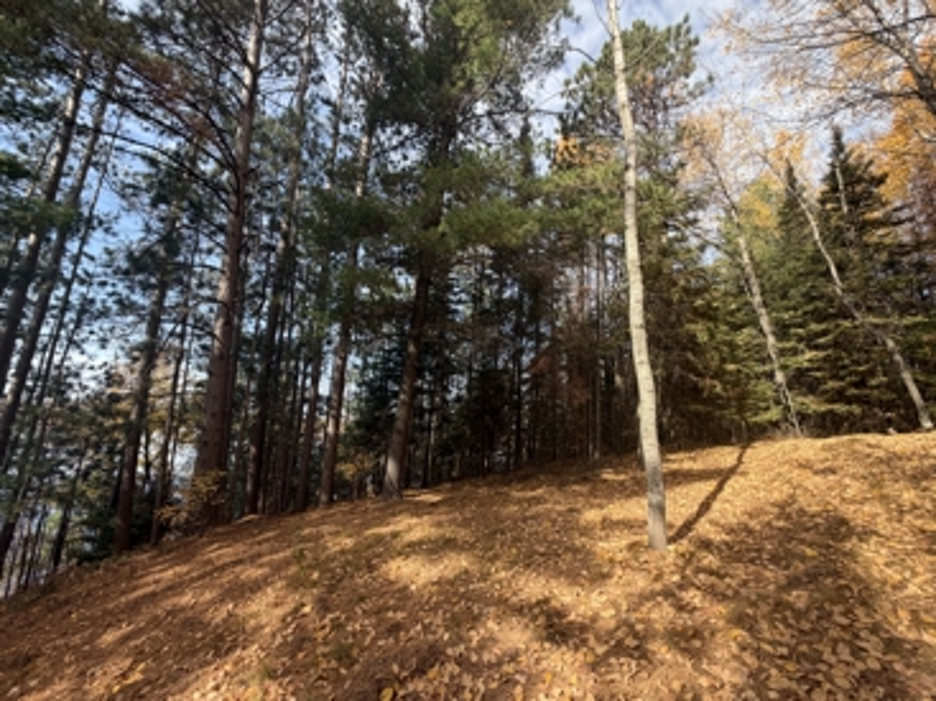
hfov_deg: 102.1
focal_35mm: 14
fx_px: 378
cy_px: 350
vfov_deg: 85.6
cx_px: 468
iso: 40
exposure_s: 1/502
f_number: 2.2
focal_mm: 2.22
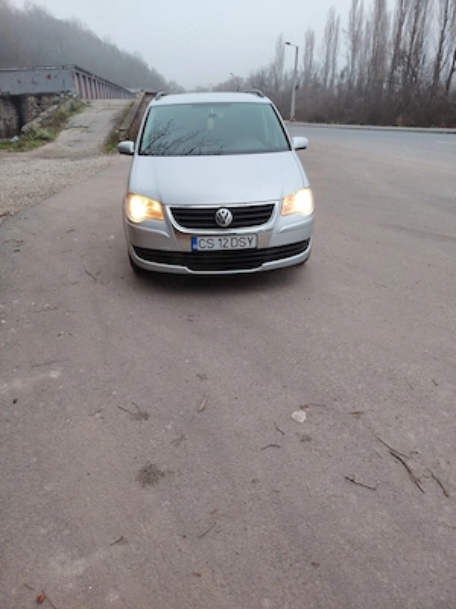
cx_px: 228
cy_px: 304
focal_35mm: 24
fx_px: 422
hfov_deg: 56.8
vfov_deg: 71.6
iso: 522
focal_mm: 5.25
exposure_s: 1/33.3
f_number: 1.75
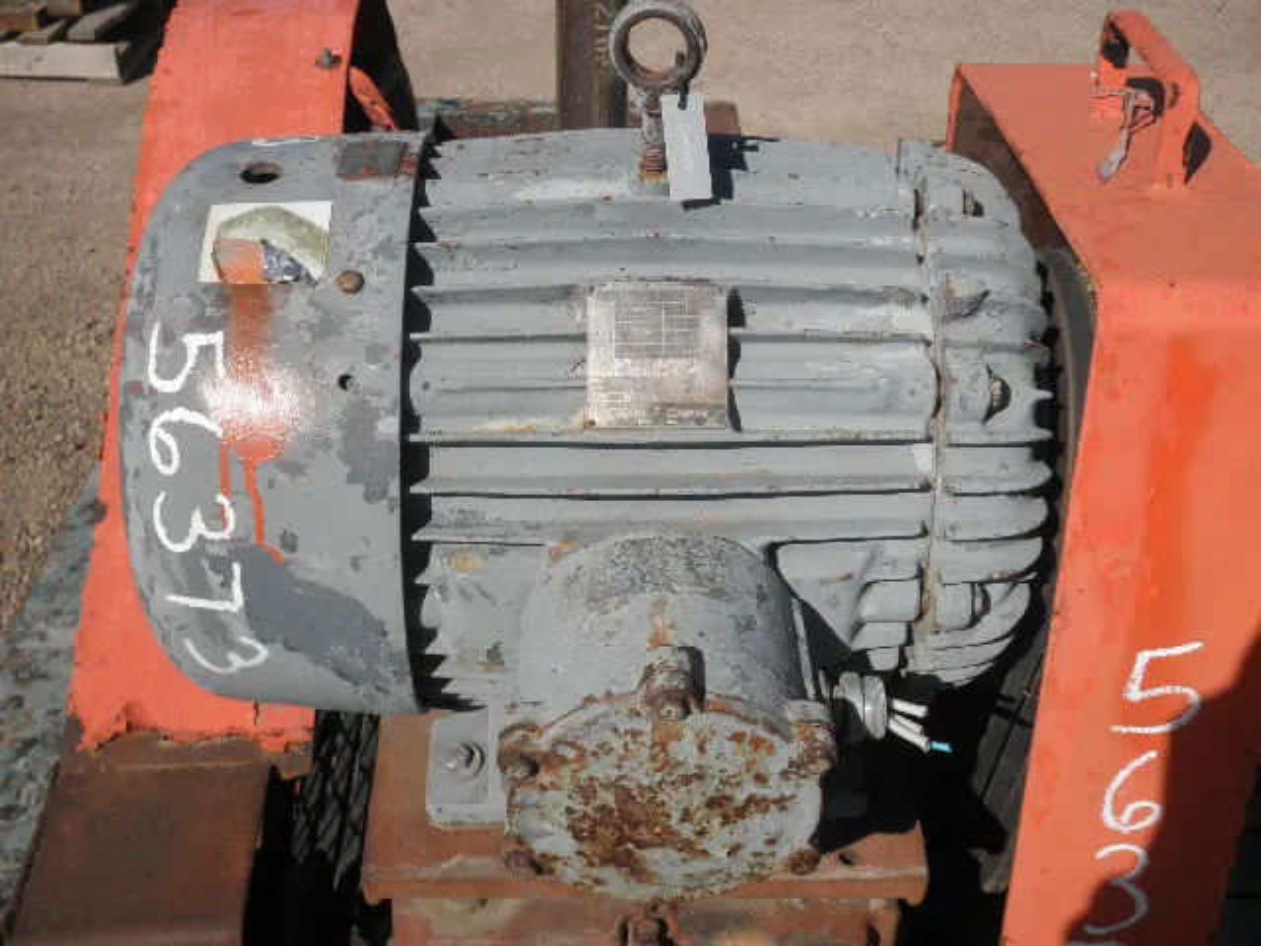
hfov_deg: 42.9
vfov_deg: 32.9
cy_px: 473
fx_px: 1603
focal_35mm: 44
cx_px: 630
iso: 64
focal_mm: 7.9
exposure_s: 1/160
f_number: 9.6
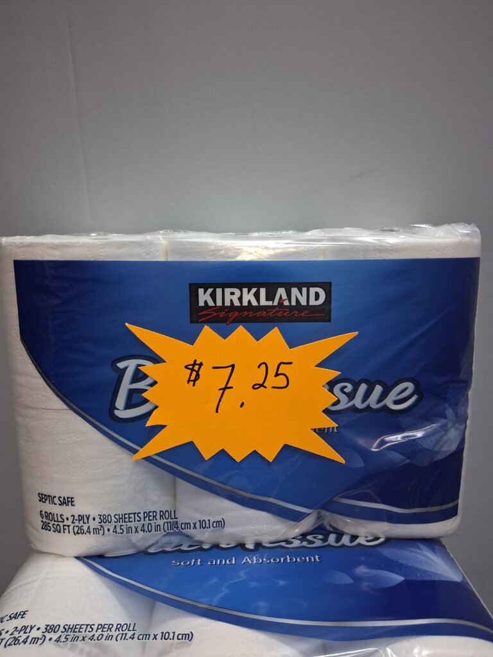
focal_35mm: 26
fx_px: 494
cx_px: 246
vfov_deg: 67.3
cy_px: 328
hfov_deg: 53.1
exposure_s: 1/60
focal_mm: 3.98
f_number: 1.8
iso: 500
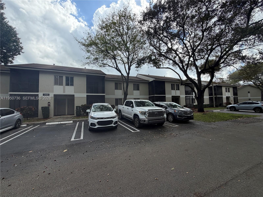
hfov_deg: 102.1
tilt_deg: +4.6
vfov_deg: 85.7
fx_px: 106
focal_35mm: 14
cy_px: 98
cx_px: 132
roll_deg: +3.4
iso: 40
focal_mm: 2.22
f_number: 2.2
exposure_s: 1/664
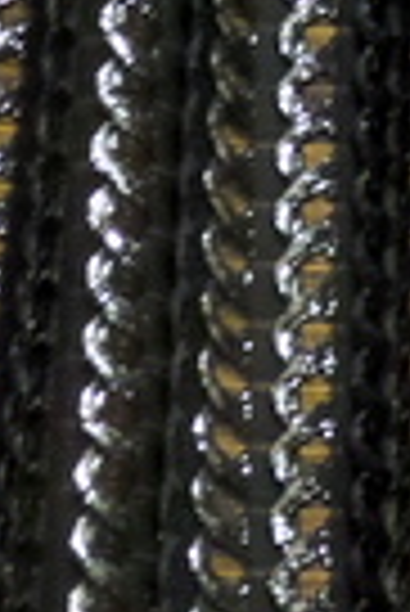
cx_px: 306
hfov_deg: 9.3
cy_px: 232
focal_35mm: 147
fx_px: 2505
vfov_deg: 13.9
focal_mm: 4
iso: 800
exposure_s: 1/20
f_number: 3.2
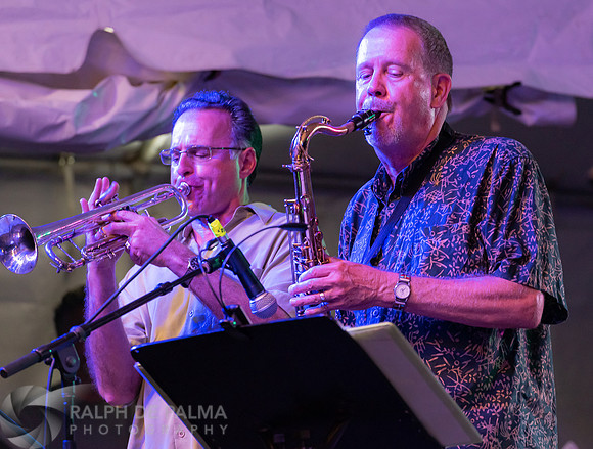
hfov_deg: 7.7
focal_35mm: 255
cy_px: 222
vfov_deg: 5.9
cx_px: 394
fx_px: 4381
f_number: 5.6
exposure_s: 1/160
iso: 1600
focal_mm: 200
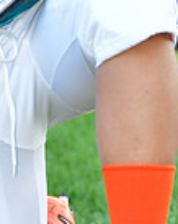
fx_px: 3865
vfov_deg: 3.3
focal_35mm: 585
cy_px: -129
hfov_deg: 2.6
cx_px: -69
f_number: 4.5
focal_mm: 98
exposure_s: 1/160
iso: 400
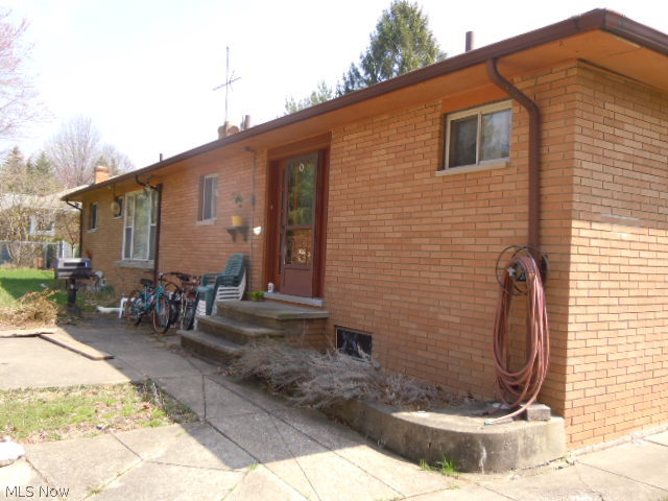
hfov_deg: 60.0
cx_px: 334
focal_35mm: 30
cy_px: 250
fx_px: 579
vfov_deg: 46.8
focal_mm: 5.4
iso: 100
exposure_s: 1/250
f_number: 3.5
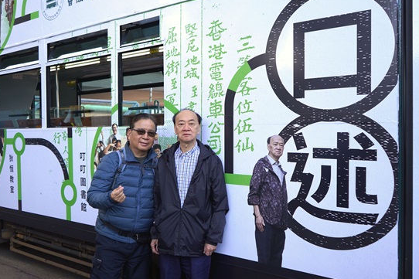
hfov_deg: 60.3
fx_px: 361
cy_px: 138
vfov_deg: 42.3
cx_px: 202
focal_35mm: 31
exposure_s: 1/160
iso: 160
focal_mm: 28
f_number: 4
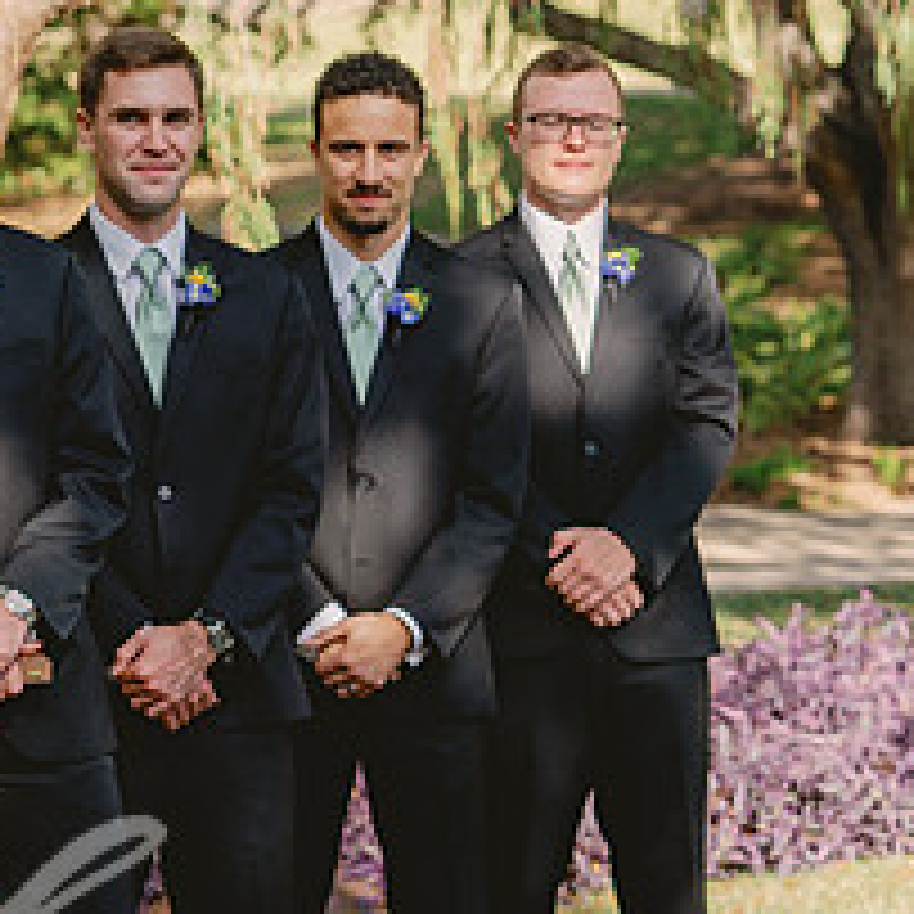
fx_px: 5377
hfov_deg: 9.6
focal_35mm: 180
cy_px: 561
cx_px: -95
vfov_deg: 9.7
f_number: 4
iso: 200
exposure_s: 1/500
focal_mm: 74
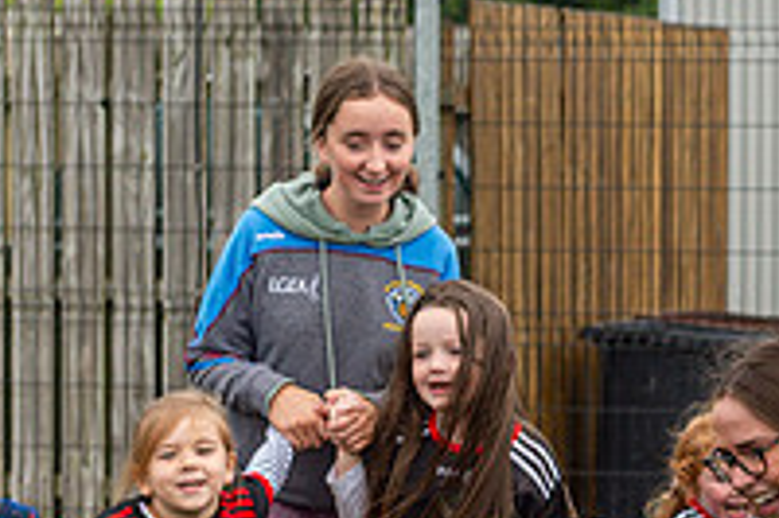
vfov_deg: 5.8
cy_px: 495
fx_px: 5059
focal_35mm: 234
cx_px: 873
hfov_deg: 8.7
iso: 1100
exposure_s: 1/800
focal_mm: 70
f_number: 2.8
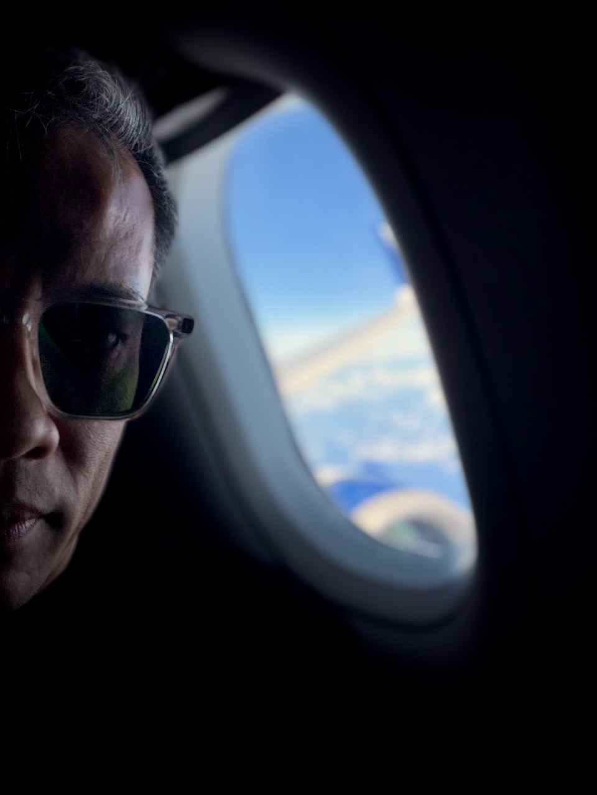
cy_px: 398
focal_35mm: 30
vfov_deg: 60.0
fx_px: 690
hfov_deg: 46.8
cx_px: 298
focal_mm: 2.71
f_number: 1.9
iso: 25
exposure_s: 1/1190
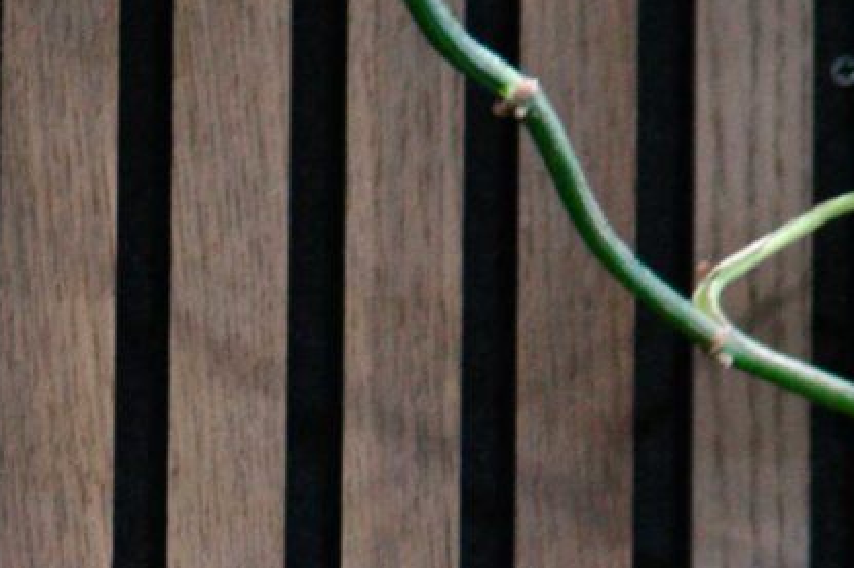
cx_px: 181
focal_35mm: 277
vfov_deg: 4.9
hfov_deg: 7.4
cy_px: 1185
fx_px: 6568
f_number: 1.4
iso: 400
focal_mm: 30
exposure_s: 1/250
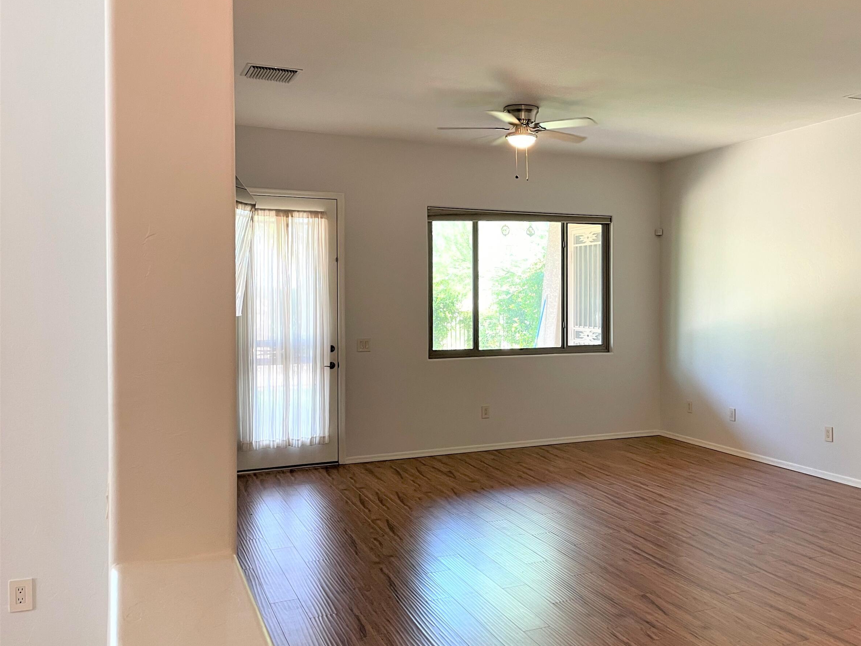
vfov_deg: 42.9
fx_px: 821
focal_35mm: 33
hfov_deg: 54.6
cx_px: 545
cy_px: 306
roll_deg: +0.3
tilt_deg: -0.2
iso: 100
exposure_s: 1/60
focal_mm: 4.2
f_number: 1.6
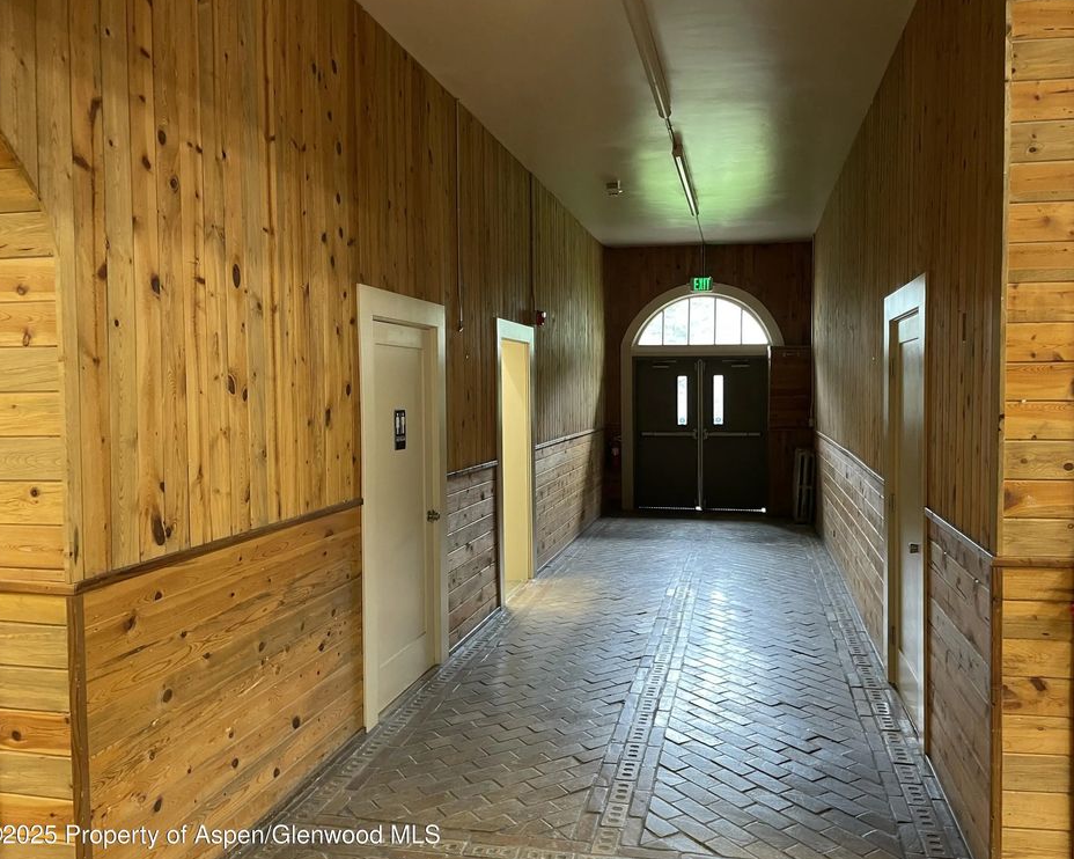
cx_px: 574
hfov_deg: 62.2
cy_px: 431
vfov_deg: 51.5
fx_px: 890
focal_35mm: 28
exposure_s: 1/60
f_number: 1.6
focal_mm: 4.2
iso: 160
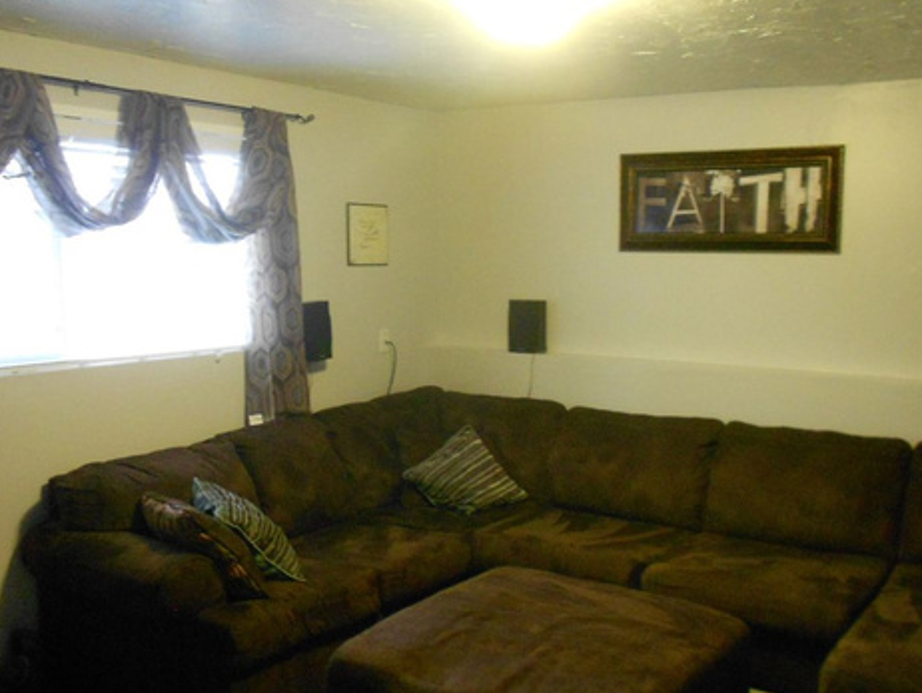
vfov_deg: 39.7
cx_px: 545
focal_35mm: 36
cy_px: 363
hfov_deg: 51.1
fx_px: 959
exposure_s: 1/8
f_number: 3.2
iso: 500
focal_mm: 4.6
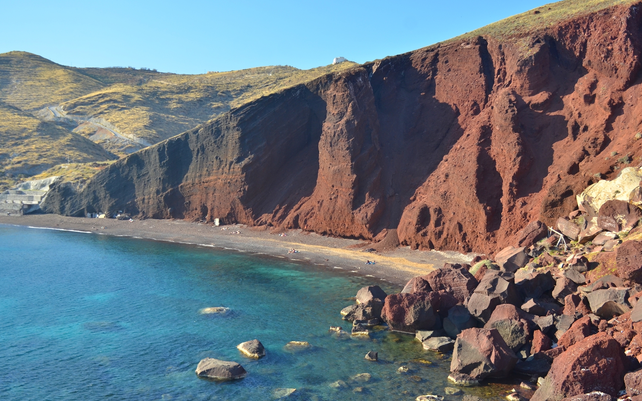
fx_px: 674
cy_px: 195
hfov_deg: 50.9
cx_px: 322
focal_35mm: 39
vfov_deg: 33.2
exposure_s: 1/640
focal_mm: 25
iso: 200
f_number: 5.6
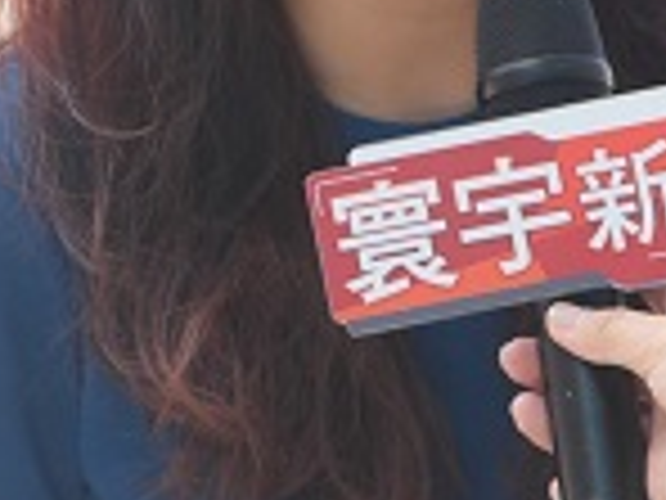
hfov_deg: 4.9
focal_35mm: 403
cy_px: 110
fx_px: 7754
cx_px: 418
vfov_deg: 3.7
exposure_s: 1/200
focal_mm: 35
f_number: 3.5
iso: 200
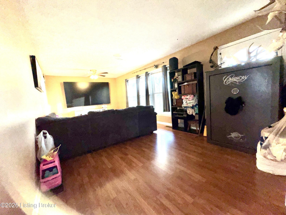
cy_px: 108
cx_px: 143
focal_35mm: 14
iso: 80
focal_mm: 2.22
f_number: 2.2
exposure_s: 1/64
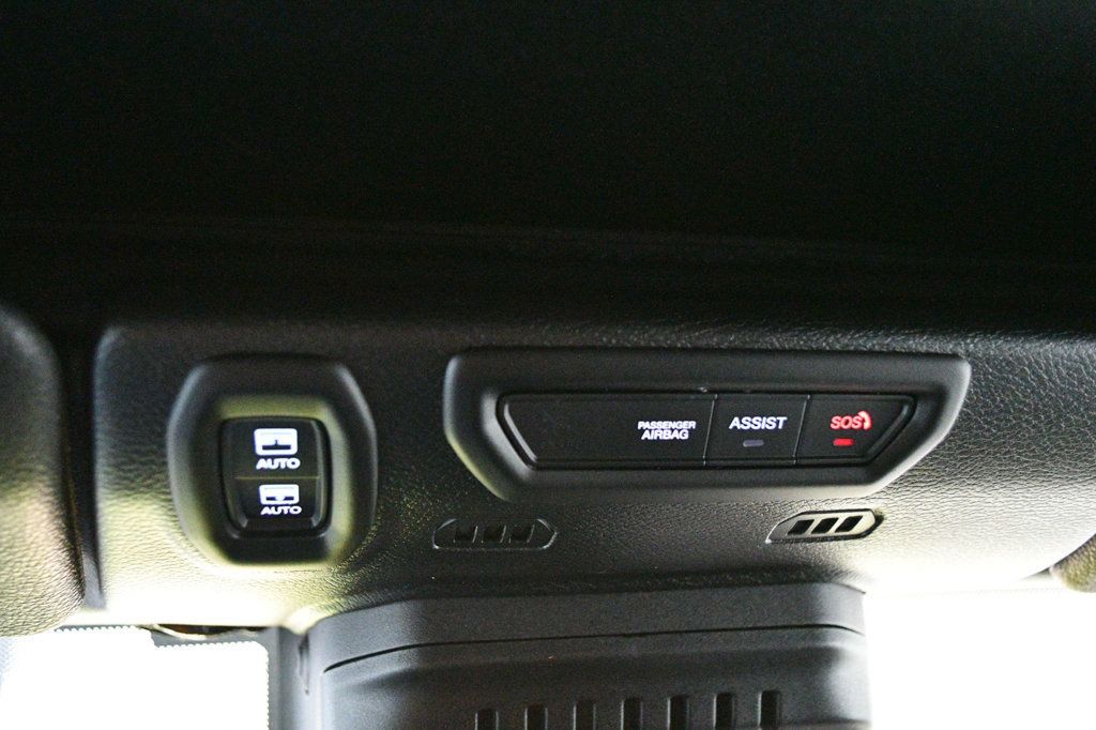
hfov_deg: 57.2
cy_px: 365
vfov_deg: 39.9
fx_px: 1004
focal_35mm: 33
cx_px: 548
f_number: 3.8
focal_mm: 22
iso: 12800
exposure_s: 1/20
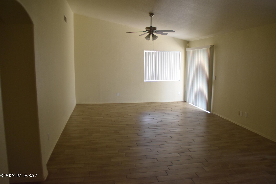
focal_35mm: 27
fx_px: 207
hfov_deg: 67.4
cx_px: 138
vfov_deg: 47.9
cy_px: 92
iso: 800
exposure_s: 1/160
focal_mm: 18
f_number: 3.5
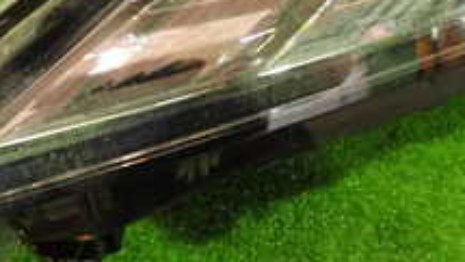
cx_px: 370
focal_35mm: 91
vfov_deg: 13.1
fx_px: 1122
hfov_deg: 23.1
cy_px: 4
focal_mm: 5.4
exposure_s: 1/30
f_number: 2.3
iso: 800
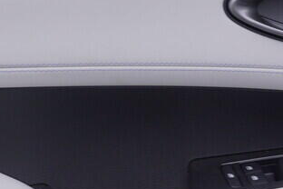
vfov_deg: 8.2
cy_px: 165
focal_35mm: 166
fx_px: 1305
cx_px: 189
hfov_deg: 12.4
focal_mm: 24
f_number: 4
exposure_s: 1/80
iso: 125
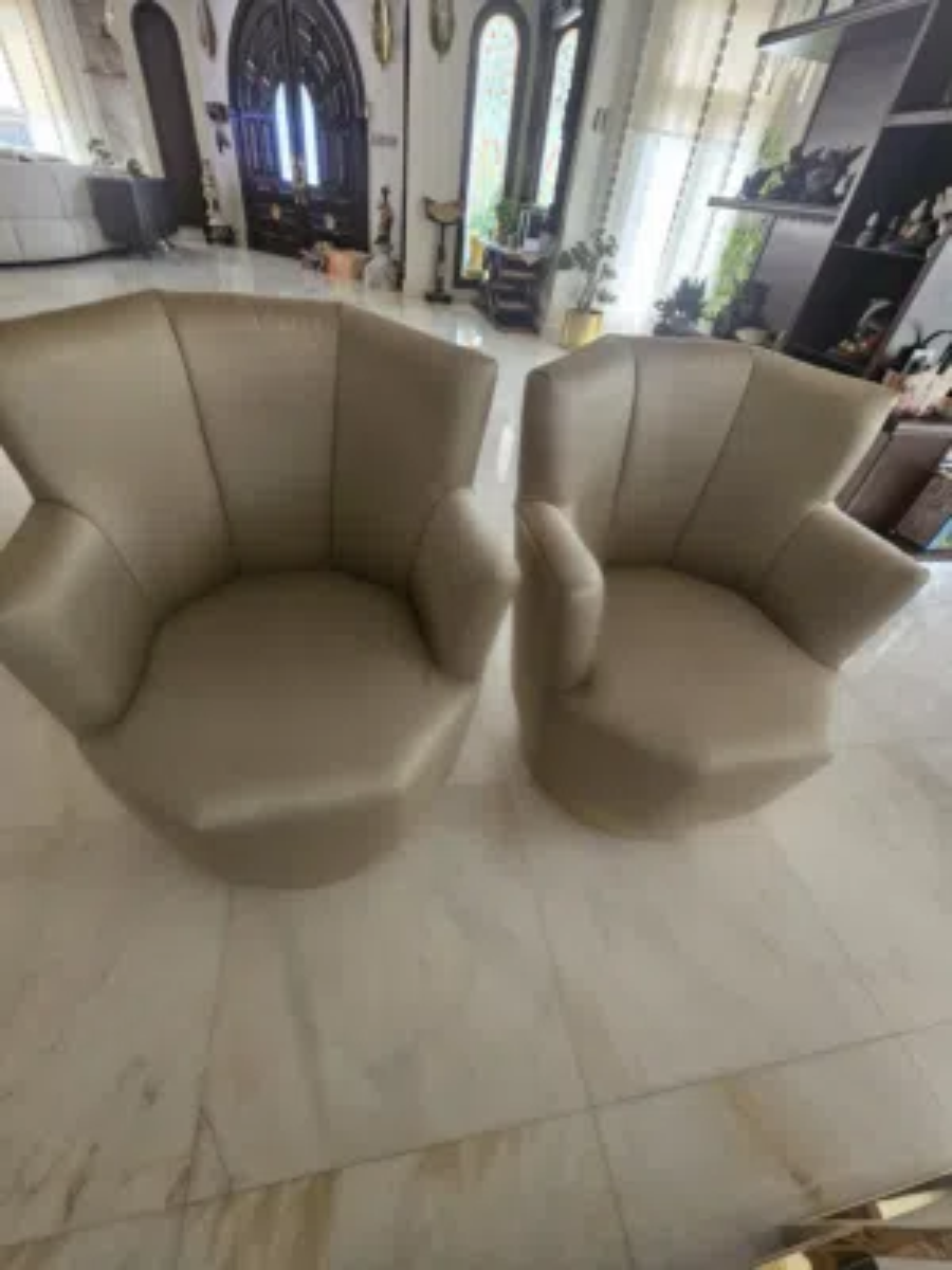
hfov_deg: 89.9
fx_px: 477
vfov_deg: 106.2
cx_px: 476
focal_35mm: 13
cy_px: 635
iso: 250
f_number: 2.2
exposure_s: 1/50
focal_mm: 2.2
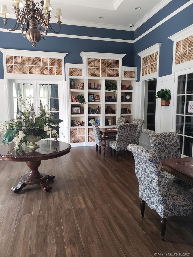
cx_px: 96
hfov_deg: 53.1
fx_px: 193
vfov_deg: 67.3
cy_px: 128
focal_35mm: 26
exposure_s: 1/45
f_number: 1.5
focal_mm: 4.3
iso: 250
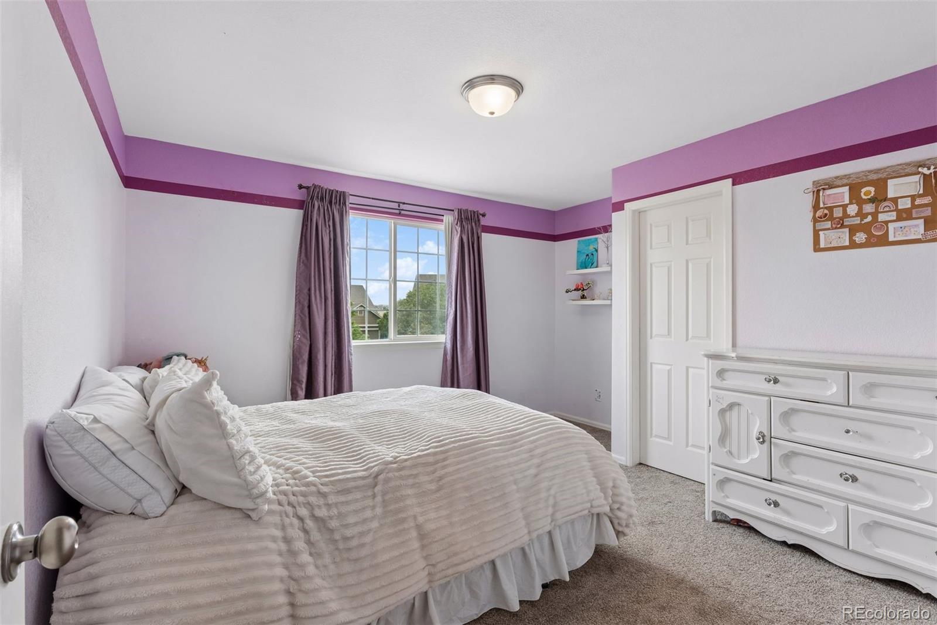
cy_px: 312
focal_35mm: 18
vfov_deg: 67.4
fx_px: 468
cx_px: 468
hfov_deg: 90.0
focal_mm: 18
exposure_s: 1/40
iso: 400
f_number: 9
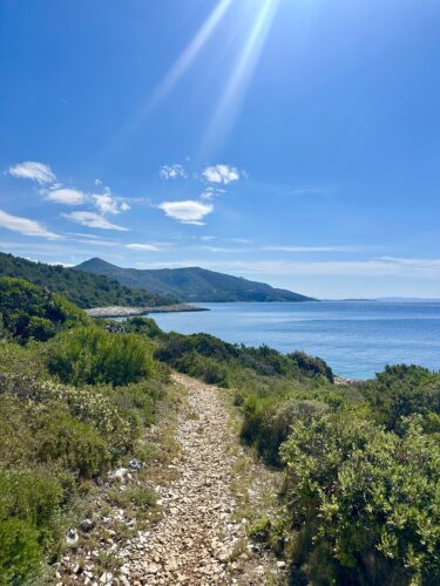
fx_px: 407
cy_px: 293
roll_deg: -1.0
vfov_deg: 71.6
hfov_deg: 56.8
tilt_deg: +3.0
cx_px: 220
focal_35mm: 24
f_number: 1.78
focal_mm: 6.86
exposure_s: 1/10753
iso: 80
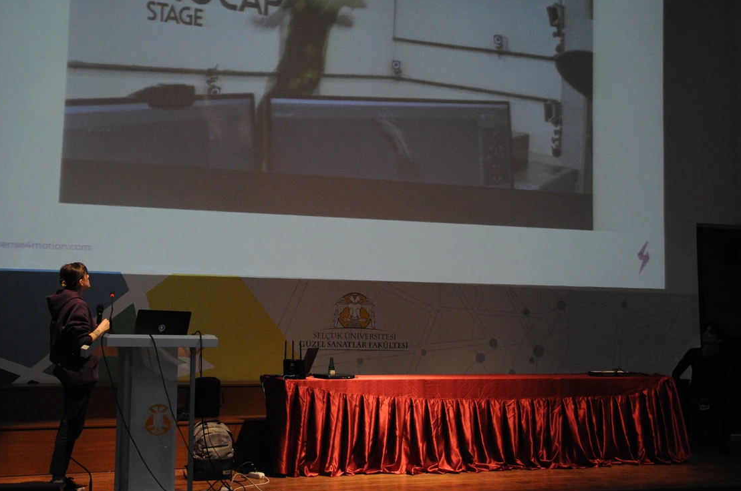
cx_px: 315
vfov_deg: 26.9
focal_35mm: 50
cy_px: 221
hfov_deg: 39.6
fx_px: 1028
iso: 1600
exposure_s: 1/45
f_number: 5.6
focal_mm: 28
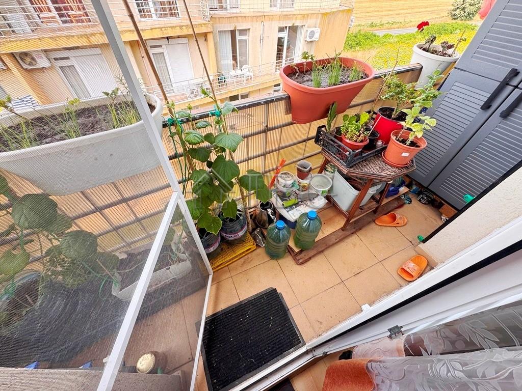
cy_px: 196
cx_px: 261
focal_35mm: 14
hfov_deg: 102.1
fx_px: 211
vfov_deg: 85.7
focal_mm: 2.22
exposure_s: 1/149
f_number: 2.2
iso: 40
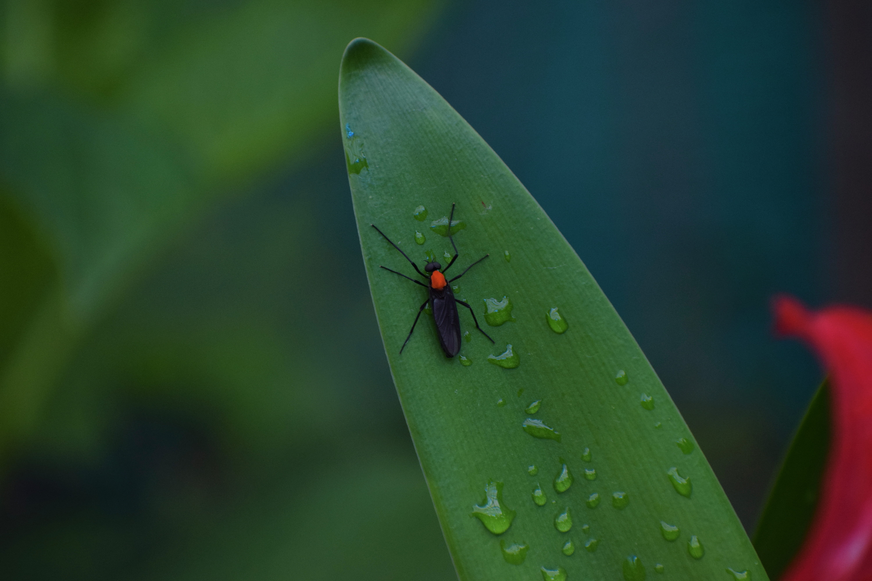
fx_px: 10899
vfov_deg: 3.1
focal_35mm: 450
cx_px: 436
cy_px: 290
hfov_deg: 4.6
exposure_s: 1/125
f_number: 6.3
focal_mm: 300
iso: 1250
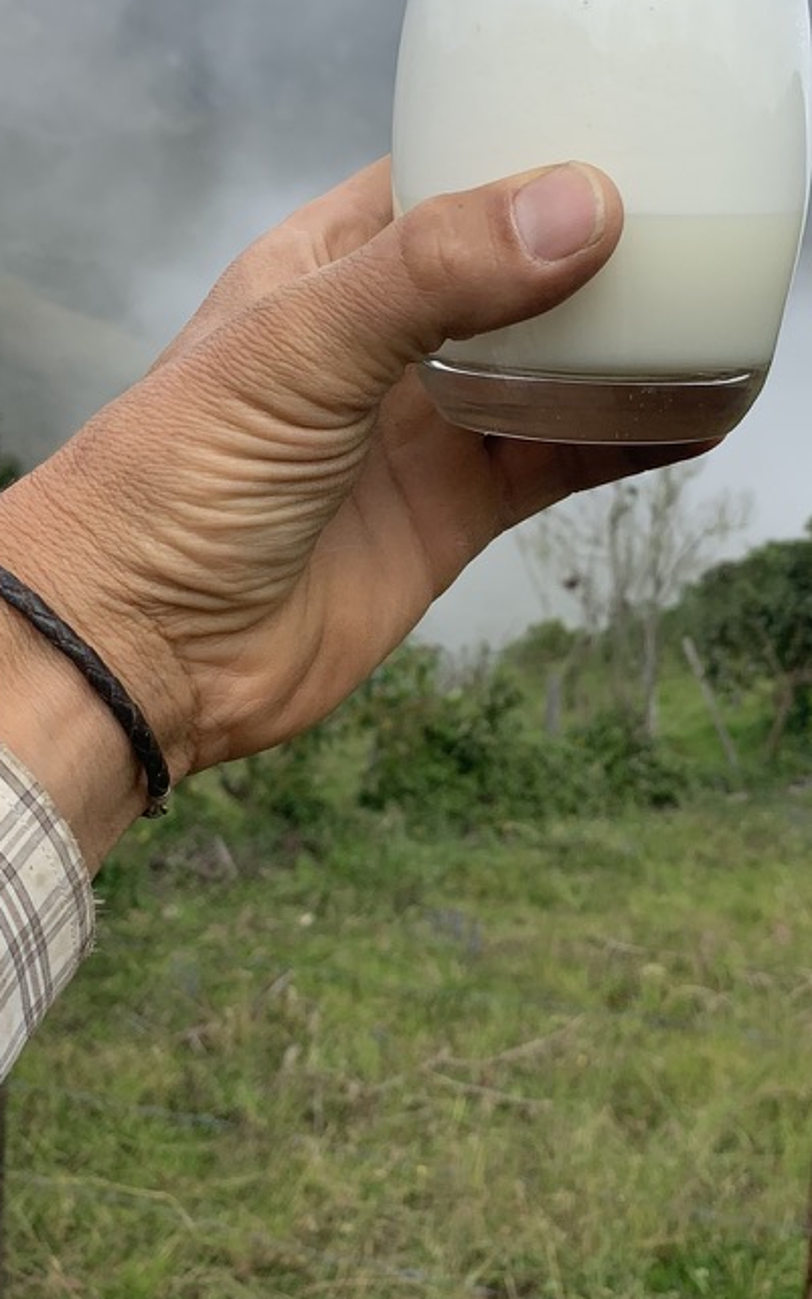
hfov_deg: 29.1
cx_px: 520
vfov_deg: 44.8
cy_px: 470
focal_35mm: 44
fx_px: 1557
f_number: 1.8
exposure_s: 1/3289
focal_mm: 4.25
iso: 25
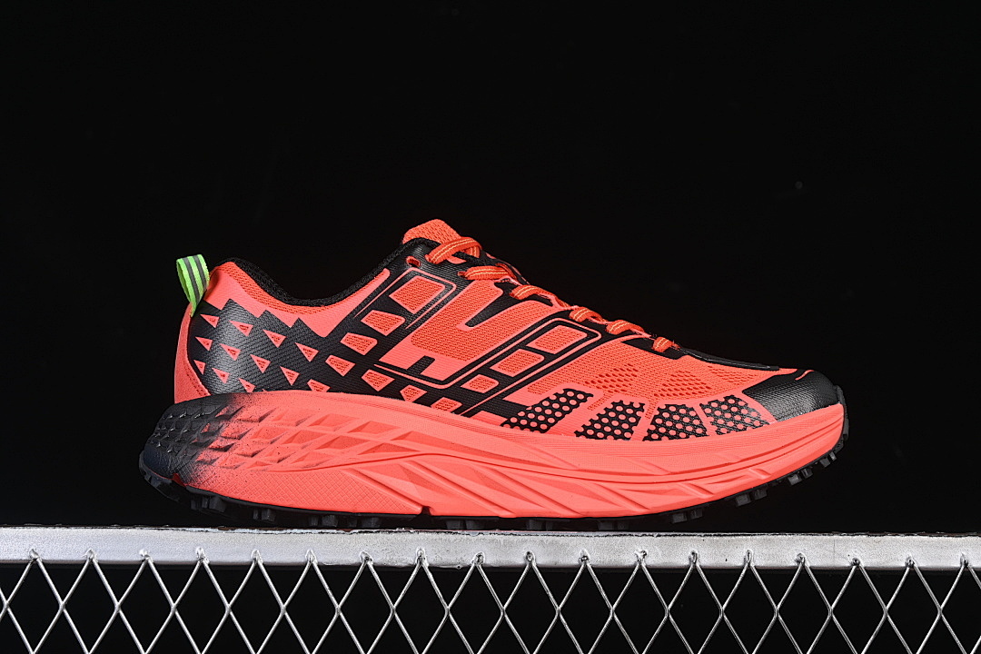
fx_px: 2044
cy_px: 327
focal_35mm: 75
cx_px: 490
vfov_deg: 18.2
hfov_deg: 27.0
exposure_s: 1/80
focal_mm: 50
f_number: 7.1
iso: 160
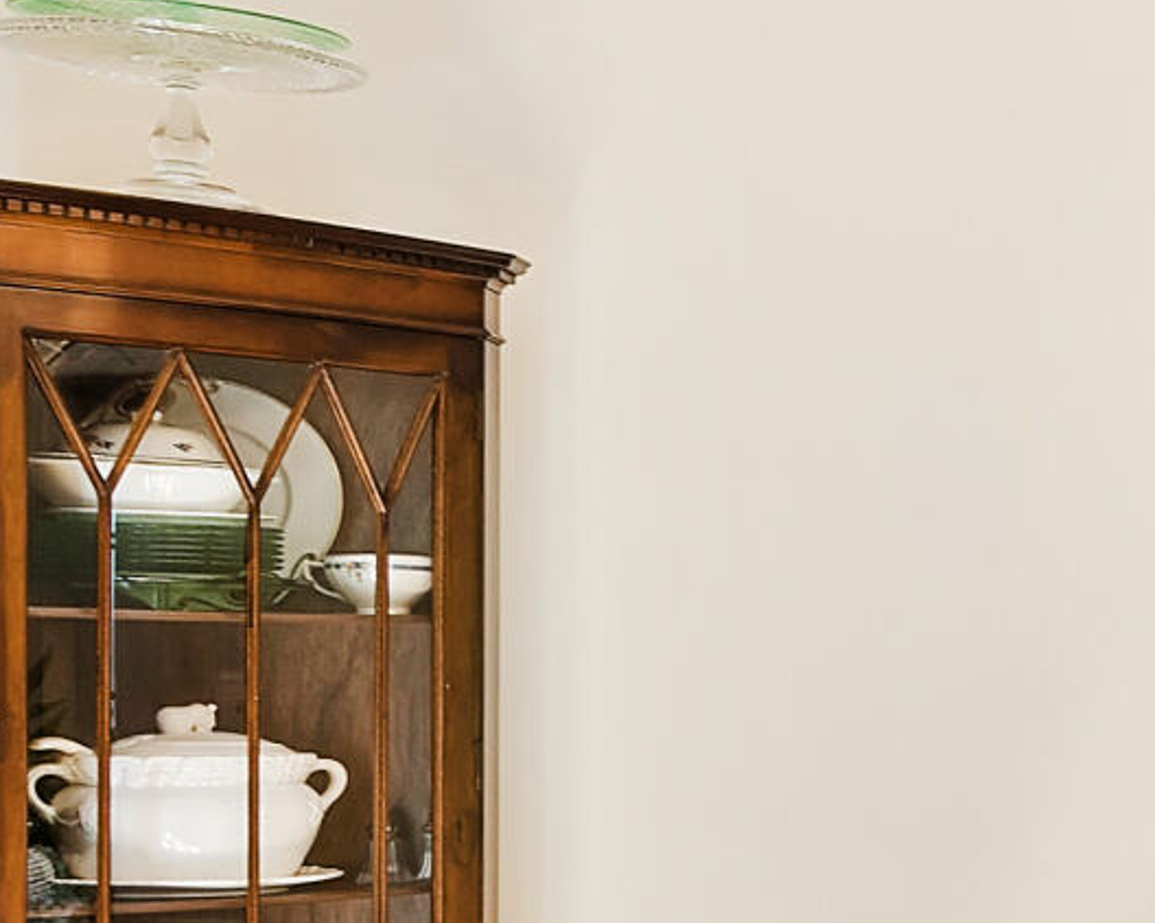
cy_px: 685
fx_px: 2734
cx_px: 2555
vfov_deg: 19.0
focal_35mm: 80
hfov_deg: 15.9
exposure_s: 1/3
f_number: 8
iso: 100
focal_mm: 10
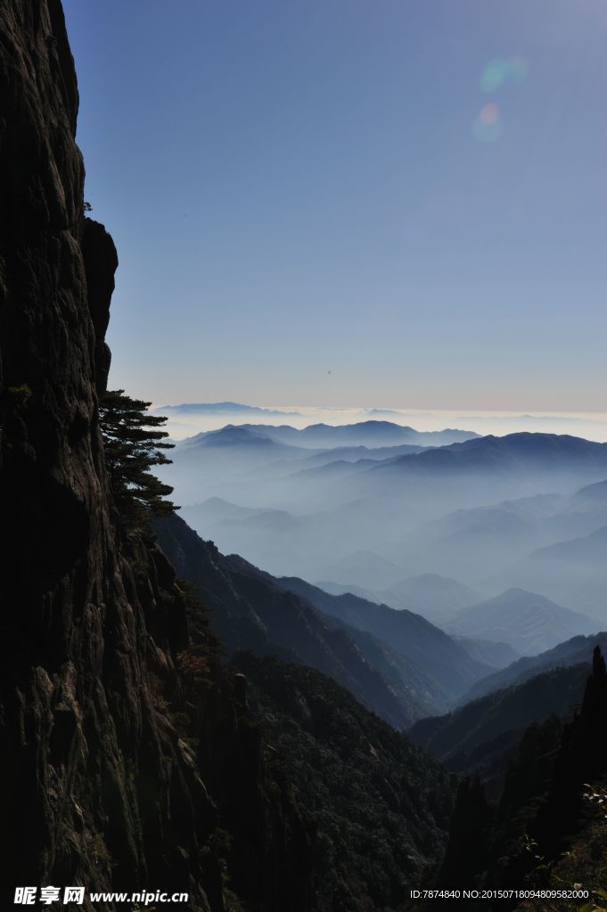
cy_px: 456
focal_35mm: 42
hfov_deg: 31.8
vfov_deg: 46.4
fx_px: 1064
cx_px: 304
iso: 200
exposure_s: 1/250
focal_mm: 42
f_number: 22
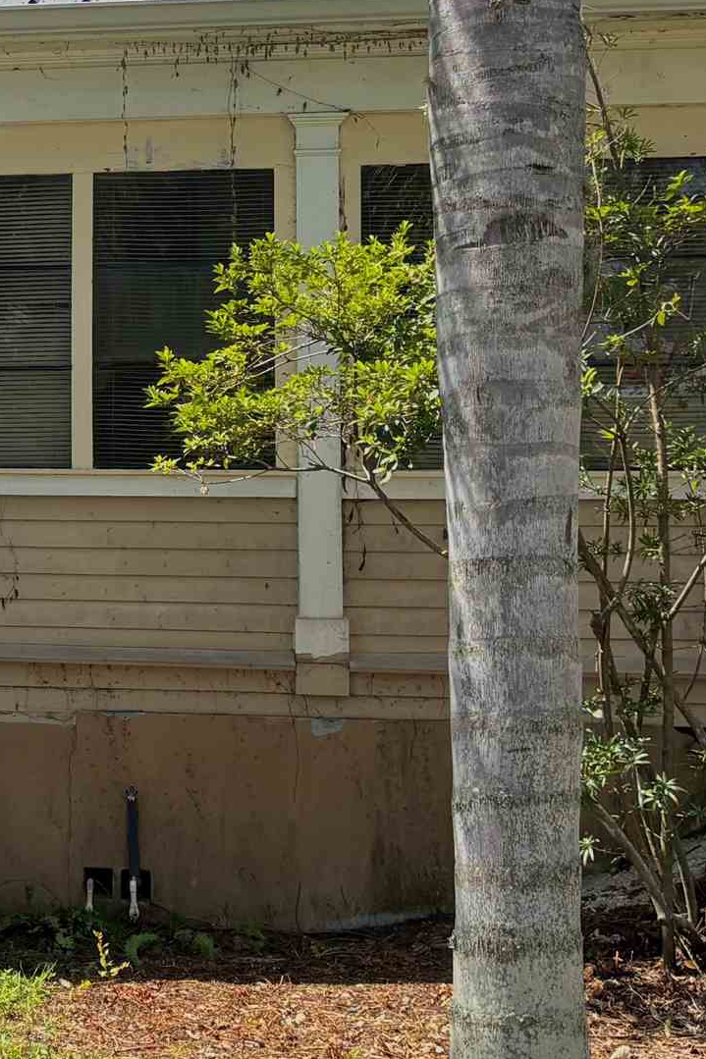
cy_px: 402
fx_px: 2266
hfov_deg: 16.7
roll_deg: -0.5
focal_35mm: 77
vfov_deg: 26.2
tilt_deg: +4.4
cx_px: -207
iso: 50
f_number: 1.6
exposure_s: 1/1567
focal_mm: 5.96
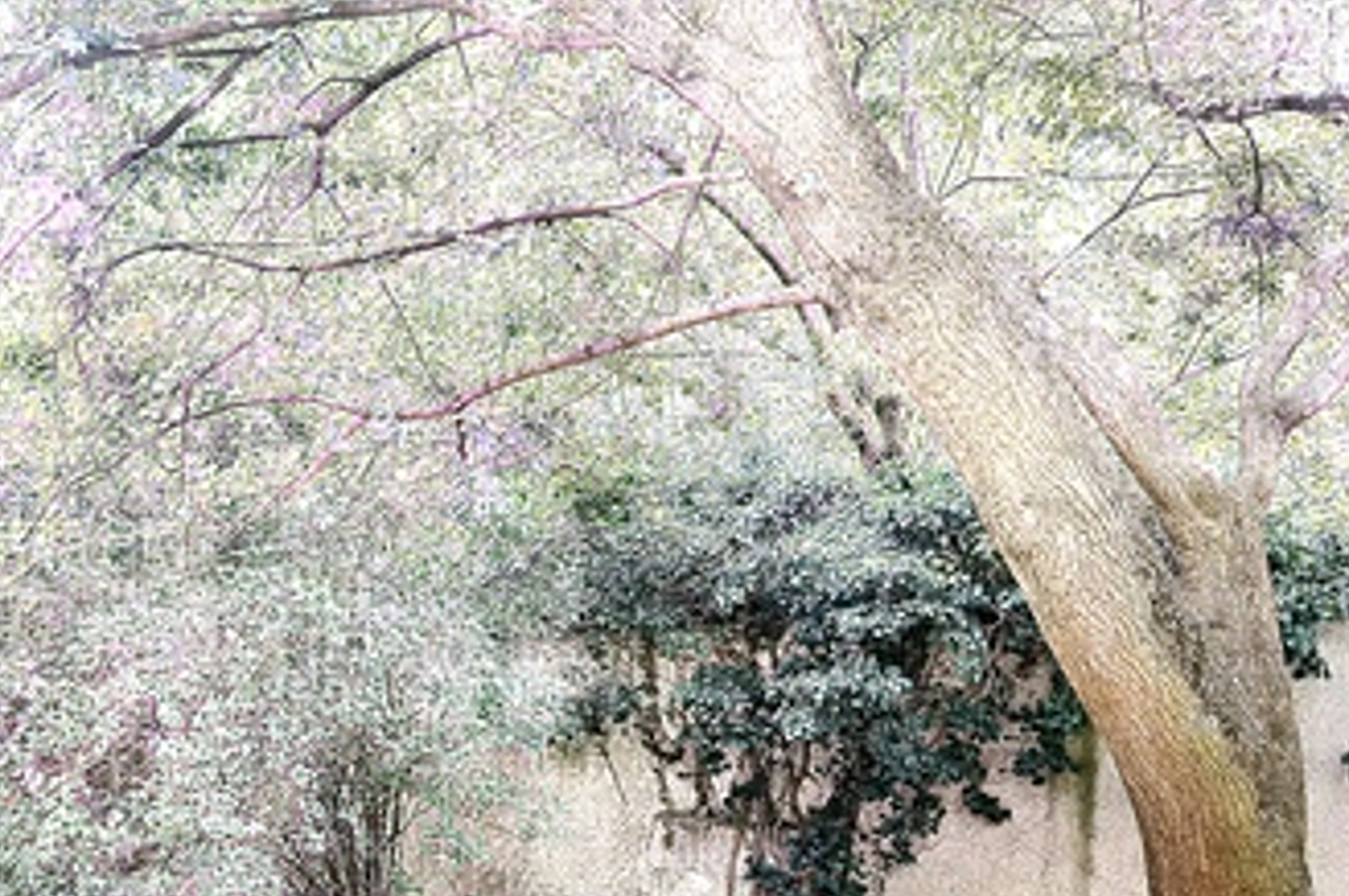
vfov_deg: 32.8
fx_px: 1460
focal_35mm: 39
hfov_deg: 48.7
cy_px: 764
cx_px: 444
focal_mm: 5.59
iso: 293
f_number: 1.88
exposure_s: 1/101
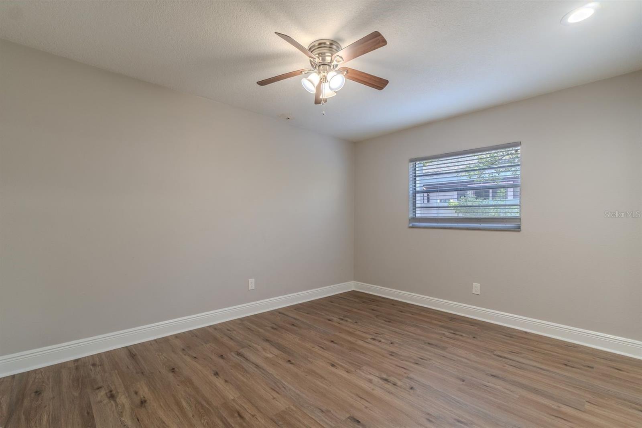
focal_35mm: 15
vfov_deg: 77.3
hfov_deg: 100.4
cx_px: 321
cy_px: 214
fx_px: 267
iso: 125
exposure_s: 1/10
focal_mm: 10
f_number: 8
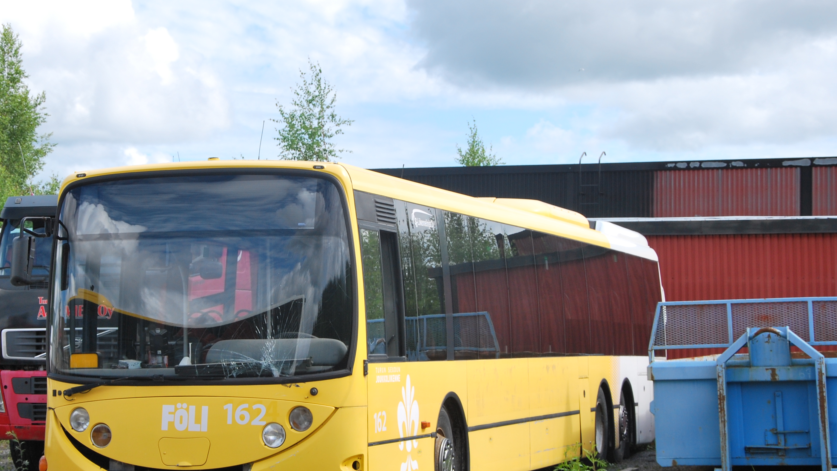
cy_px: 202
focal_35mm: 98
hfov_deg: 21.8
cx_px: 320
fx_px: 2169
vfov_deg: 12.4
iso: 200
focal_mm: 45
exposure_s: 1/400
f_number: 8
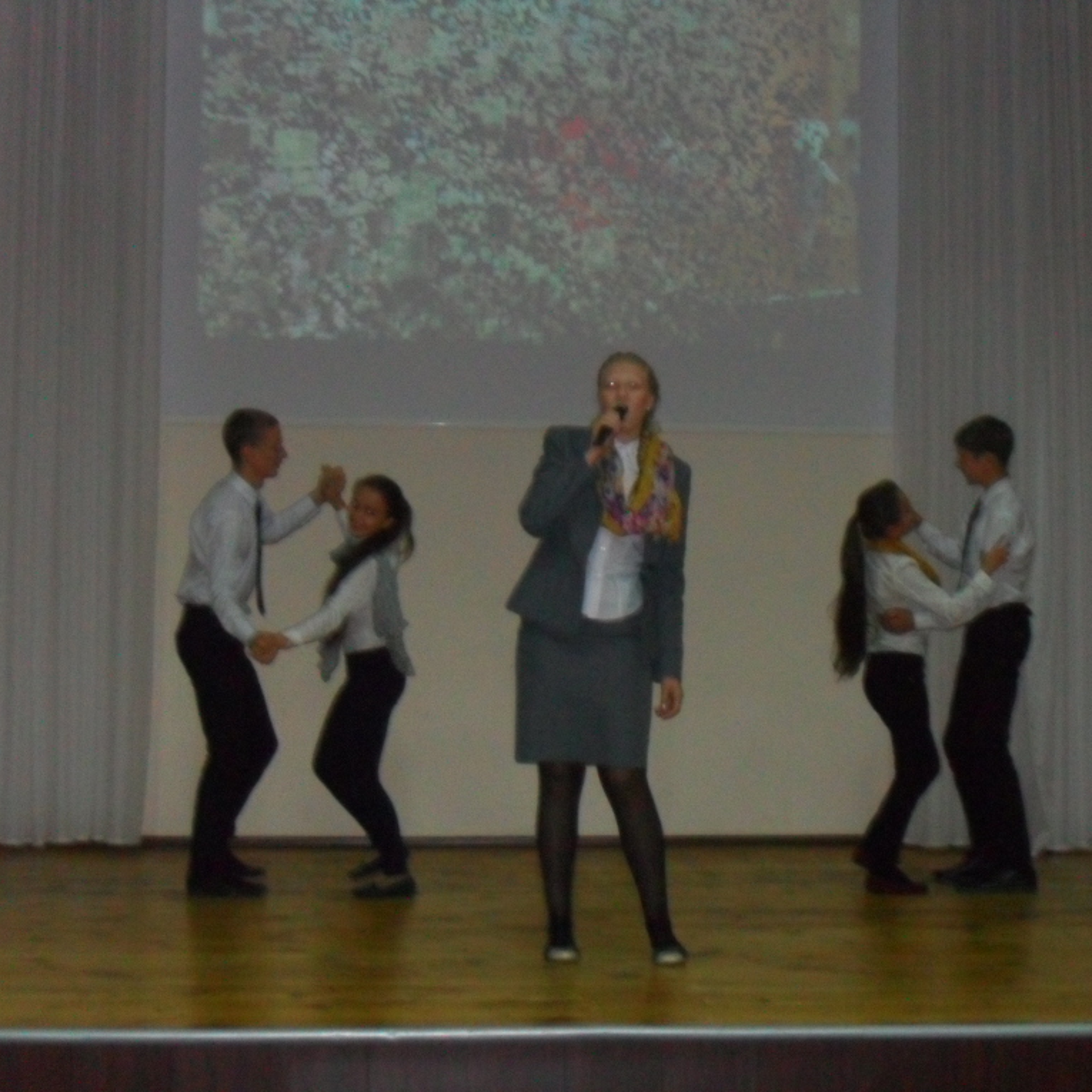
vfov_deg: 24.3
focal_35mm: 71
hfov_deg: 24.3
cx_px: 647
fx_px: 2534
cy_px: 547
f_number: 3.7
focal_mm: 10.5
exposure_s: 1/45
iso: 400
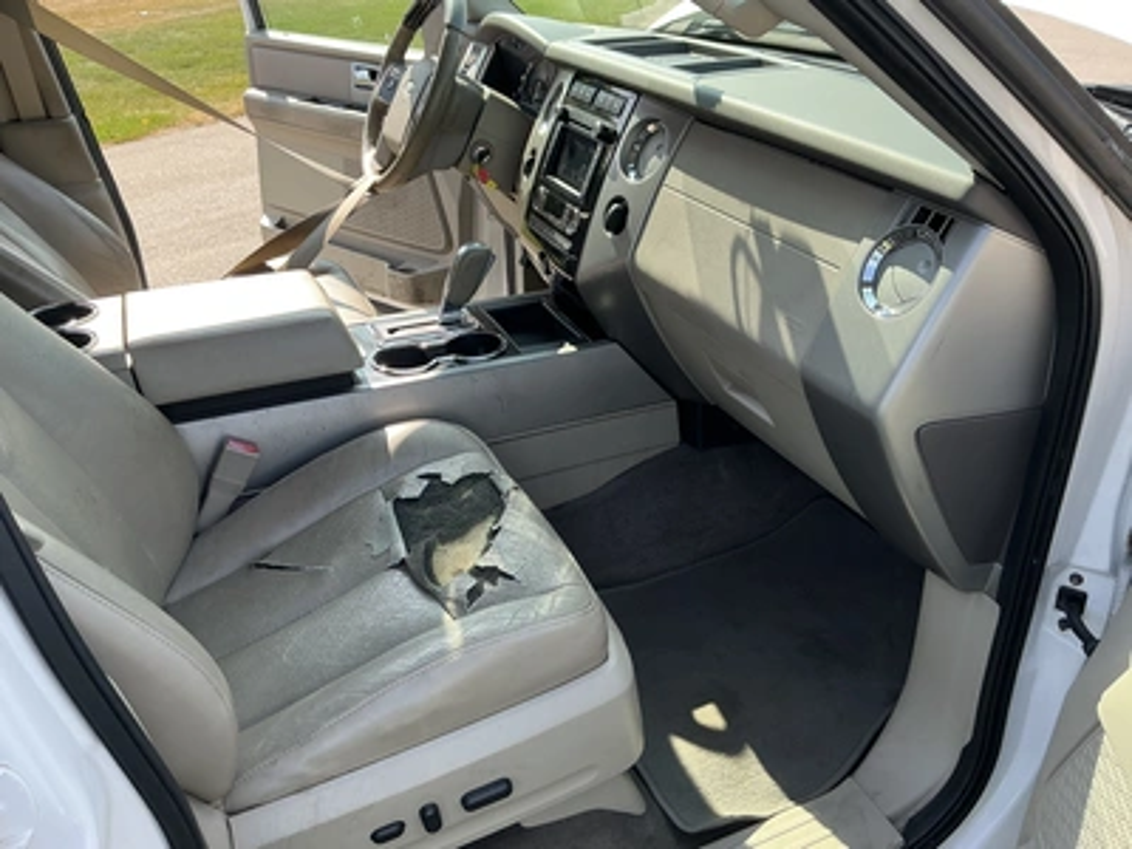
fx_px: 916
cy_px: 424
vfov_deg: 49.7
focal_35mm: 28
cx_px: 566
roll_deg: +3.3
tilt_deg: -28.7
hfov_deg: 63.4
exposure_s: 1/234
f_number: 1.8
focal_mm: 3
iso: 20
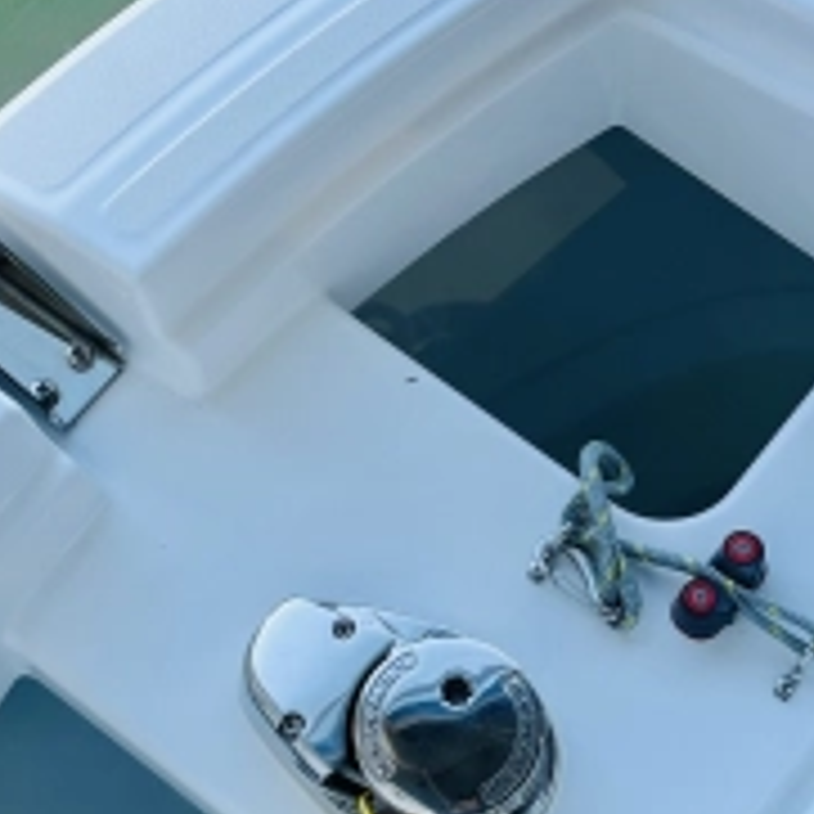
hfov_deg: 24.6
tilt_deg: -66.9
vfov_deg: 24.5
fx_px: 1862
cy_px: 564
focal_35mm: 70
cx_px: 504
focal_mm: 5.1
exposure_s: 1/294
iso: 50
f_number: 1.6
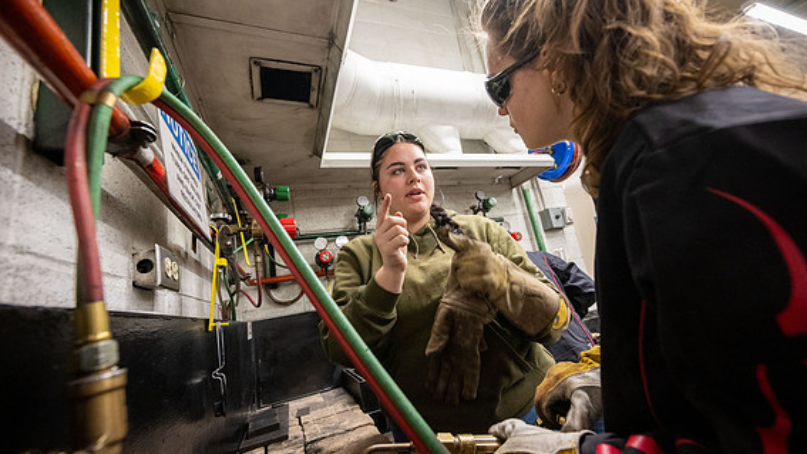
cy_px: 234
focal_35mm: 15
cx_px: 407
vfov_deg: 70.5
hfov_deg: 103.0
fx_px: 321
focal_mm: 14
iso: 2500
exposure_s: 1/125
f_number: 4
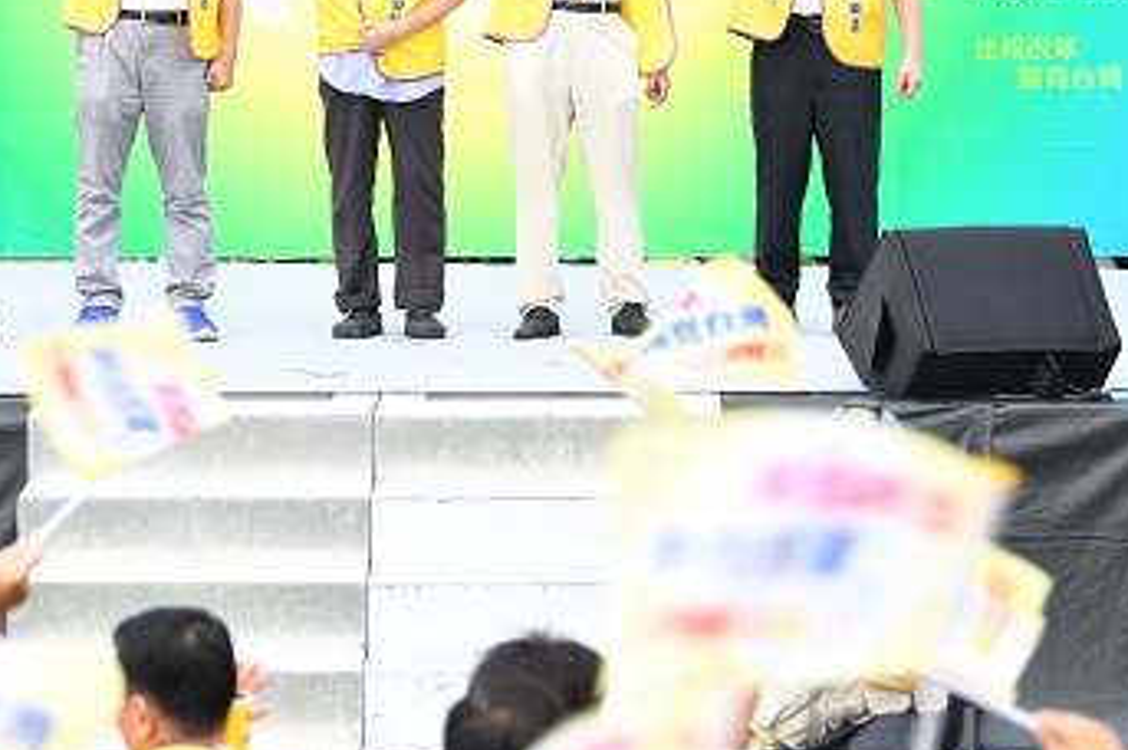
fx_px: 5728
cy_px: 76
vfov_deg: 7.5
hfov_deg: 11.2
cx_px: 358
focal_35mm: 183
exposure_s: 1/160
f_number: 3.5
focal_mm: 98
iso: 64
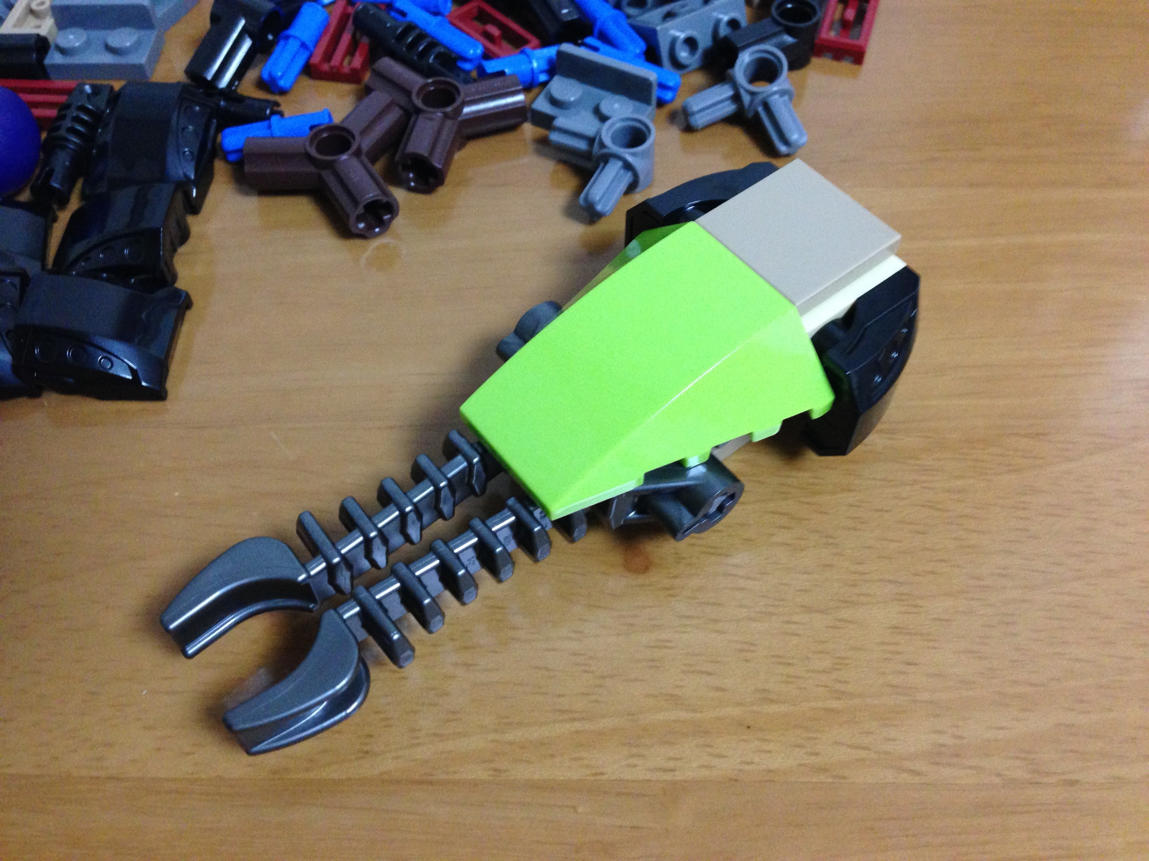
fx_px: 1095
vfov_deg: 42.9
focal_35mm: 33
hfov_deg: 55.4
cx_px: 574
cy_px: 430
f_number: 2.4
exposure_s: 1/20
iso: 320
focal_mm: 4.12
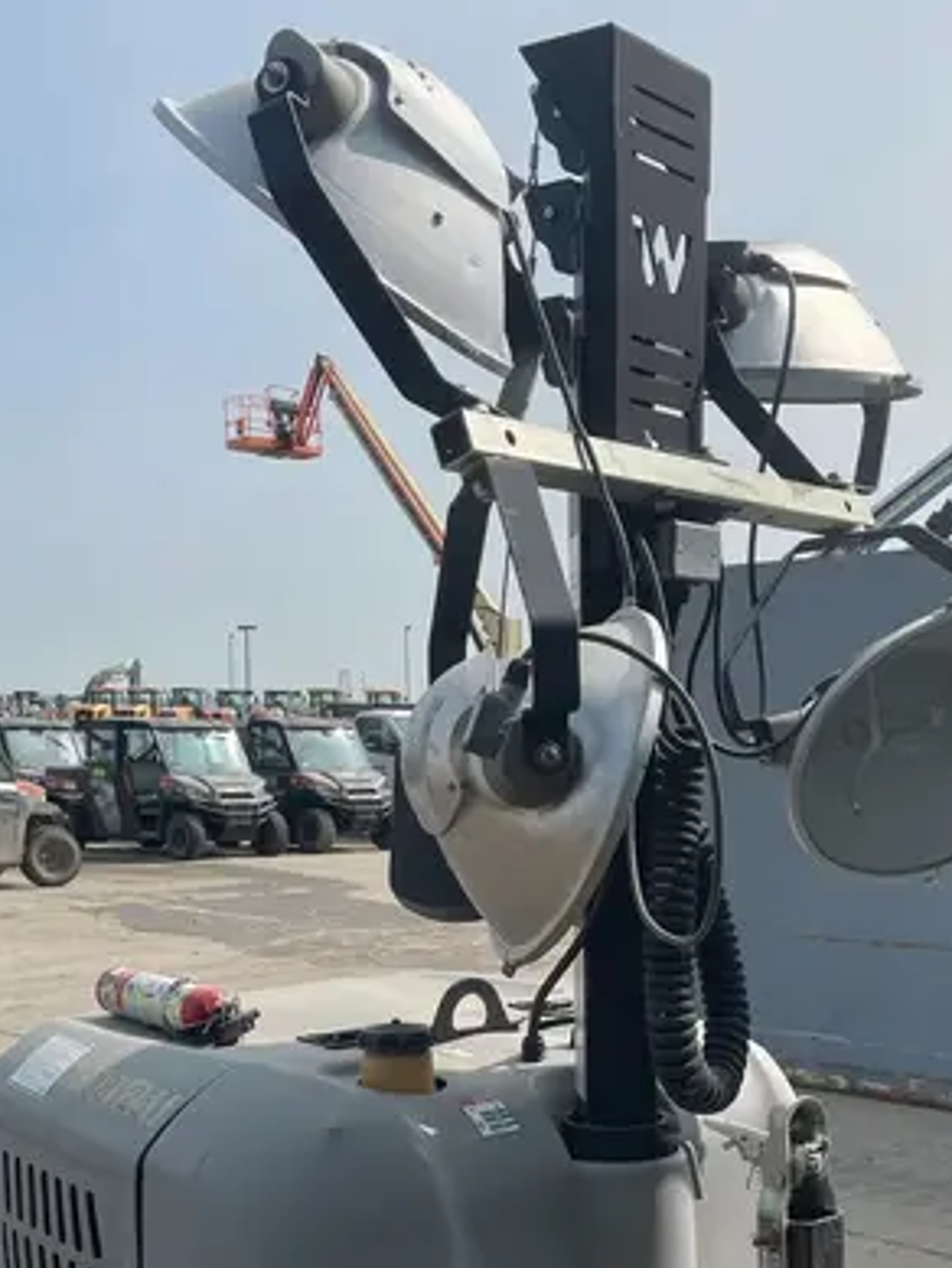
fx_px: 1796
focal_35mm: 49
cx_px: 522
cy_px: 1032
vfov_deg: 37.4
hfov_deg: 29.7
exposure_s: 1/4132
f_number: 1.6
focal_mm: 4.2
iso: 32
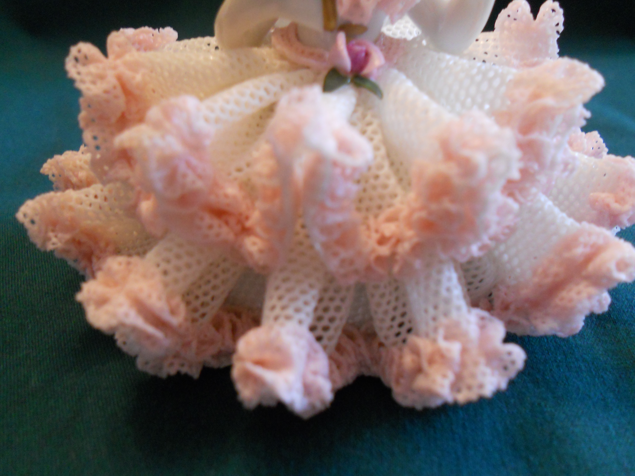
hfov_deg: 56.8
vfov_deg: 44.2
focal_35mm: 32
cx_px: 318
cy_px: 238
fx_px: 587
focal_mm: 5.8
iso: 400
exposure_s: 1/30
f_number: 3.5
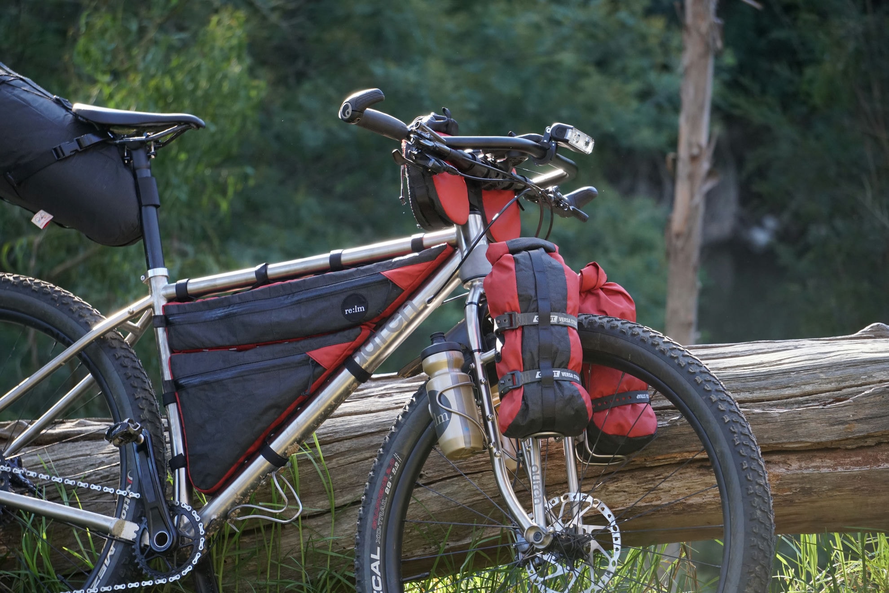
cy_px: 296
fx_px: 4667
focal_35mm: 189
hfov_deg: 10.9
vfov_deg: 7.3
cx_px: 444
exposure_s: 1/200
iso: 800
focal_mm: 126
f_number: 5.6
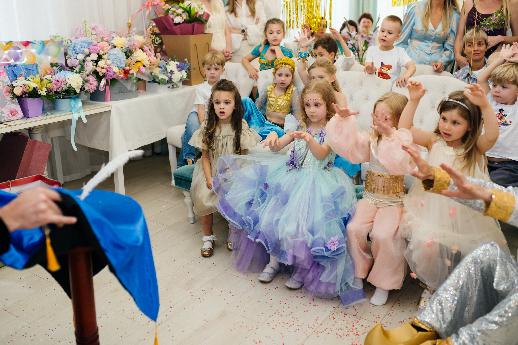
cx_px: 249
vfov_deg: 36.4
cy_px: 165
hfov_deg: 52.5
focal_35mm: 36
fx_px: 525
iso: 500
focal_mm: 35
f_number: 2.2
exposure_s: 1/100
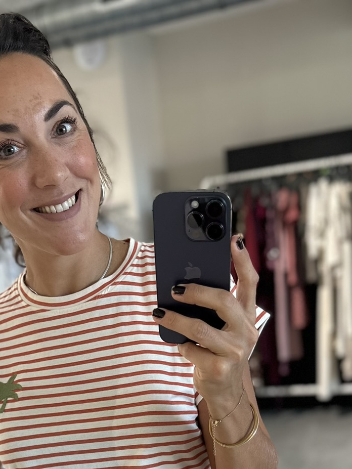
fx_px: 718
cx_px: 156
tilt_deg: -20.5
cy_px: 518
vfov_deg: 31.9
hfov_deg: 27.5
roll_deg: +6.8
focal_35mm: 53
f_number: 1.78
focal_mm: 6.86
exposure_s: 1/100
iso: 200
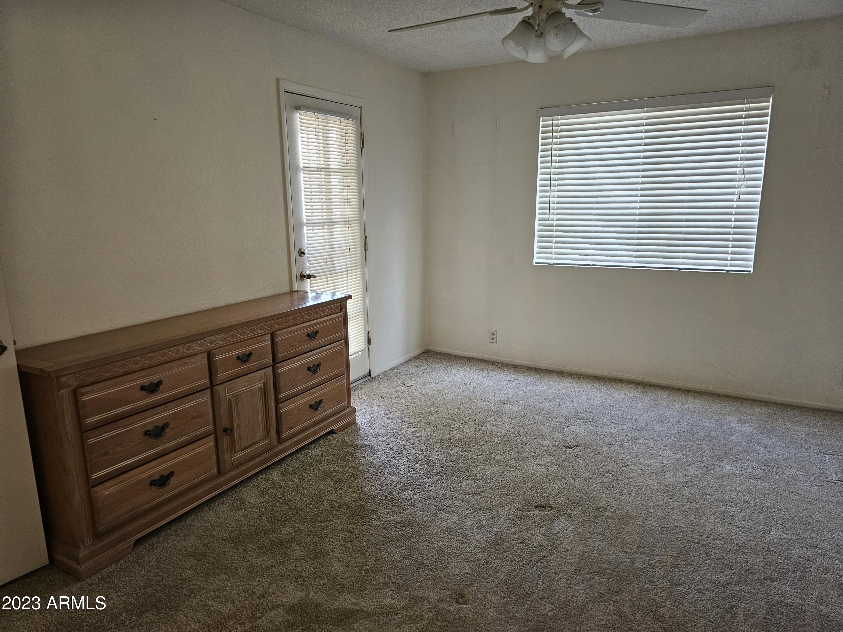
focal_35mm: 23
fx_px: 560
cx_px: 422
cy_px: 316
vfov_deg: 58.9
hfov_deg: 73.9
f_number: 1.7
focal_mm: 6.3
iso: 400
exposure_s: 1/120
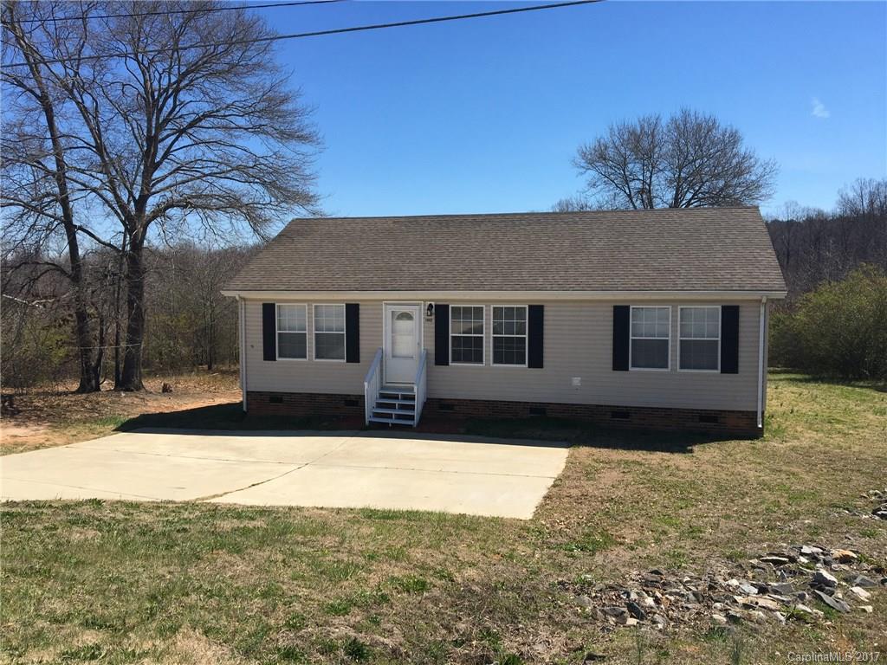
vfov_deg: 48.2
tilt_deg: -3.6
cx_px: 444
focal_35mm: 29
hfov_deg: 61.7
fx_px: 743
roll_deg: +0.7
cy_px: 332
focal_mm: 4.15
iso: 25
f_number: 2.2
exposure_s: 1/1923
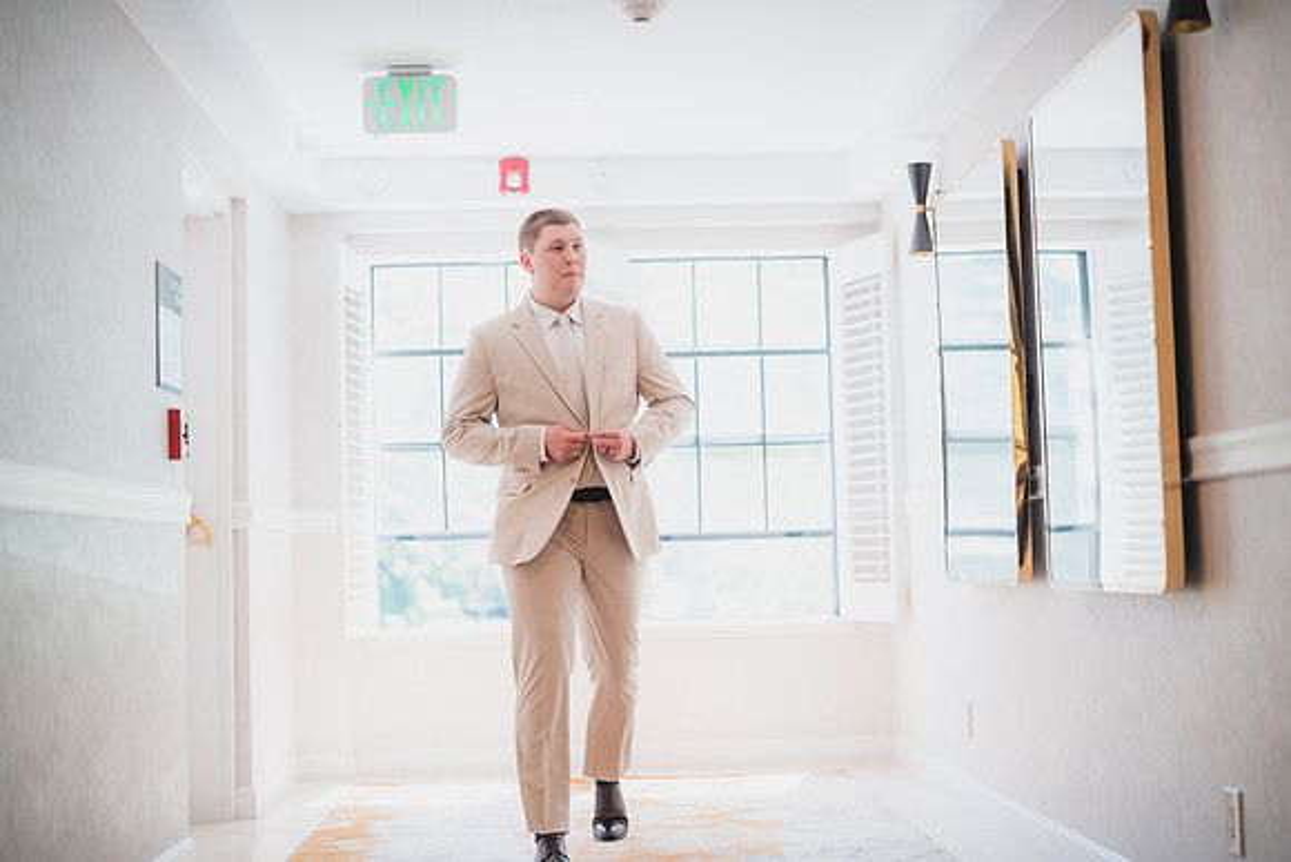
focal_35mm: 50
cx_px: 646
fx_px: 1793
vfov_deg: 27.0
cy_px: 431
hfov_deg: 39.6
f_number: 1.4
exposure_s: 1/1600
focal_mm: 50
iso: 800
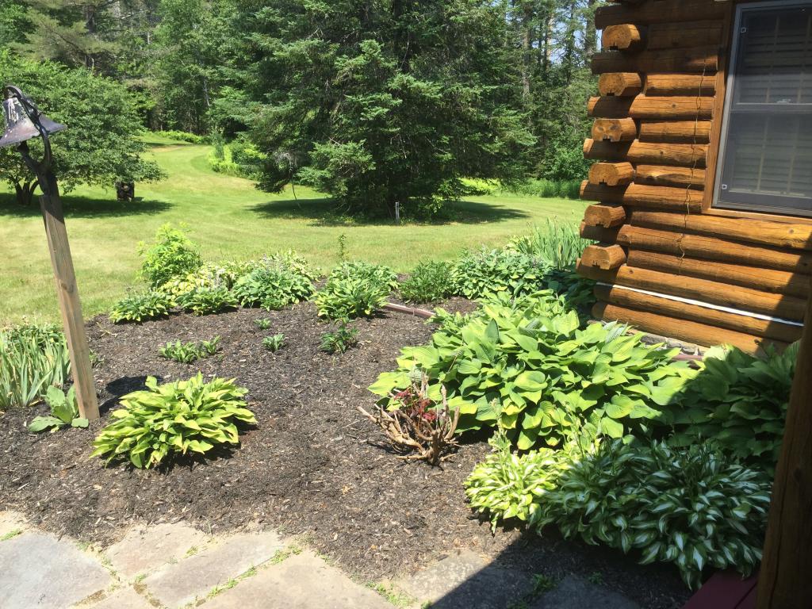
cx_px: 406
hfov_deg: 61.7
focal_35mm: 29
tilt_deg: -16.5
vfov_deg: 48.2
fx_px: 680
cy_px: 304
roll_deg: -1.1
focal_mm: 4.15
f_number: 2.2
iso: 32
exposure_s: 1/942
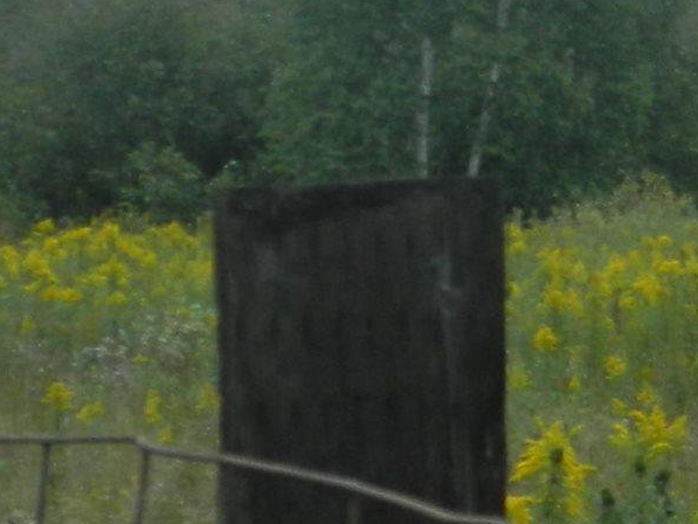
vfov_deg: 4.1
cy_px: -35
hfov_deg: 5.5
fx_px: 7261
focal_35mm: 360
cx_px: 638
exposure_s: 1/320
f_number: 4
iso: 80
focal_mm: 12.6
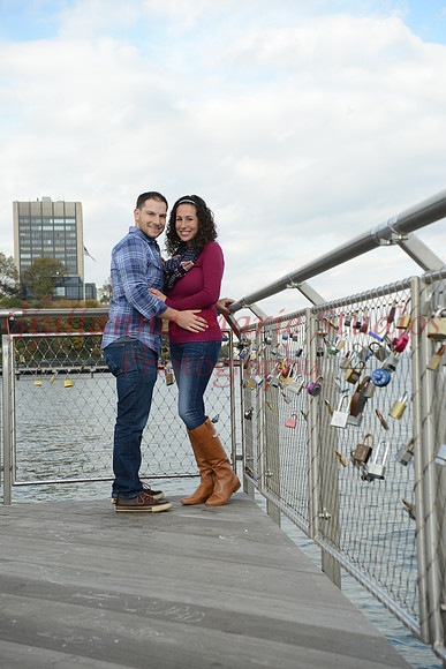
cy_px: 334
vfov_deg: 36.2
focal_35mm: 55
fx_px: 1021
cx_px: 223
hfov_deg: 24.6
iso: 250
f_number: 8
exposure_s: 1/250
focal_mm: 55
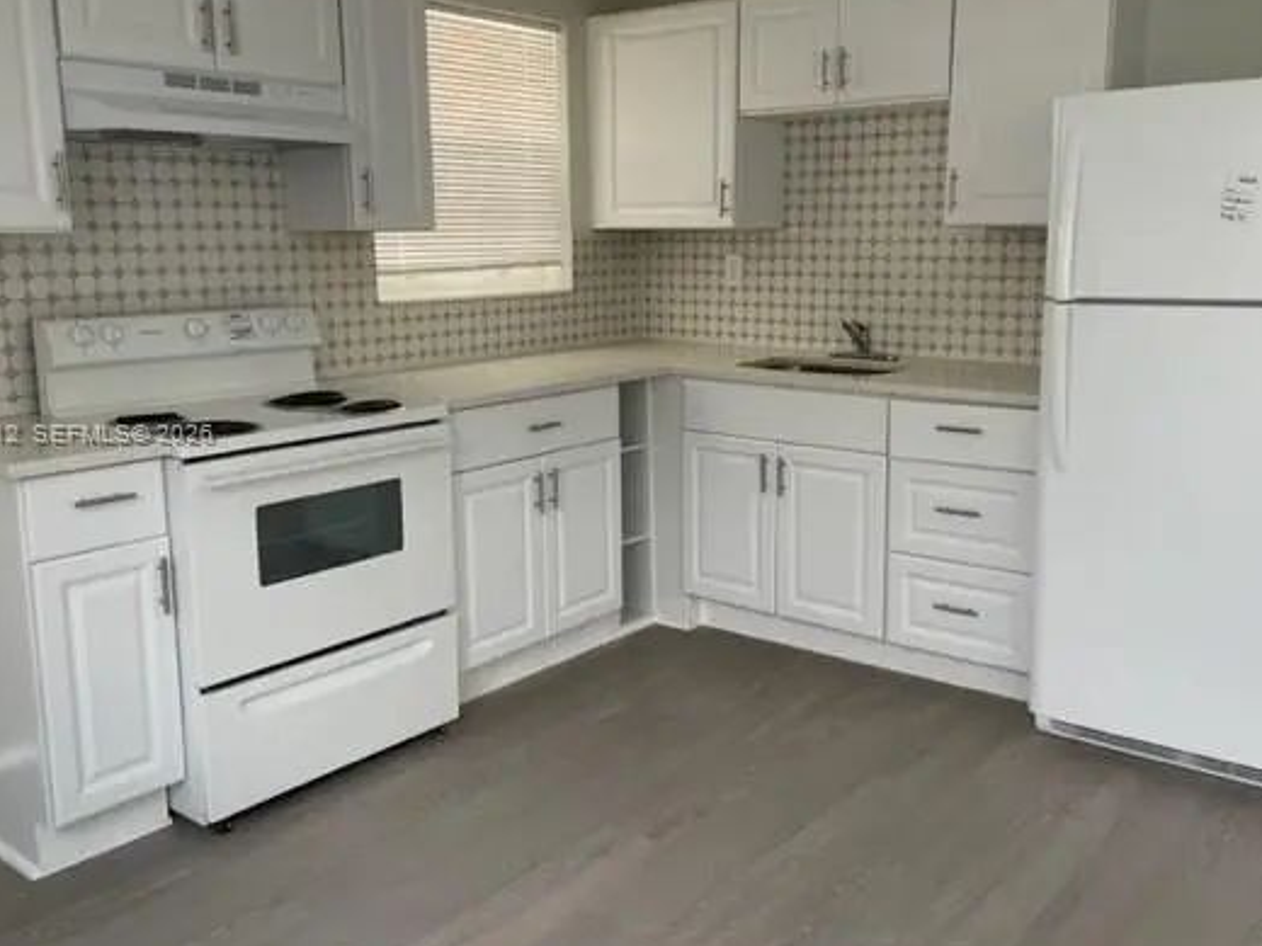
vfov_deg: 44.1
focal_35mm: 32
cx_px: 658
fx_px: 1167
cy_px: 434
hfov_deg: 56.8
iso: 125
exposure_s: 1/121
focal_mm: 4.2
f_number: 1.6
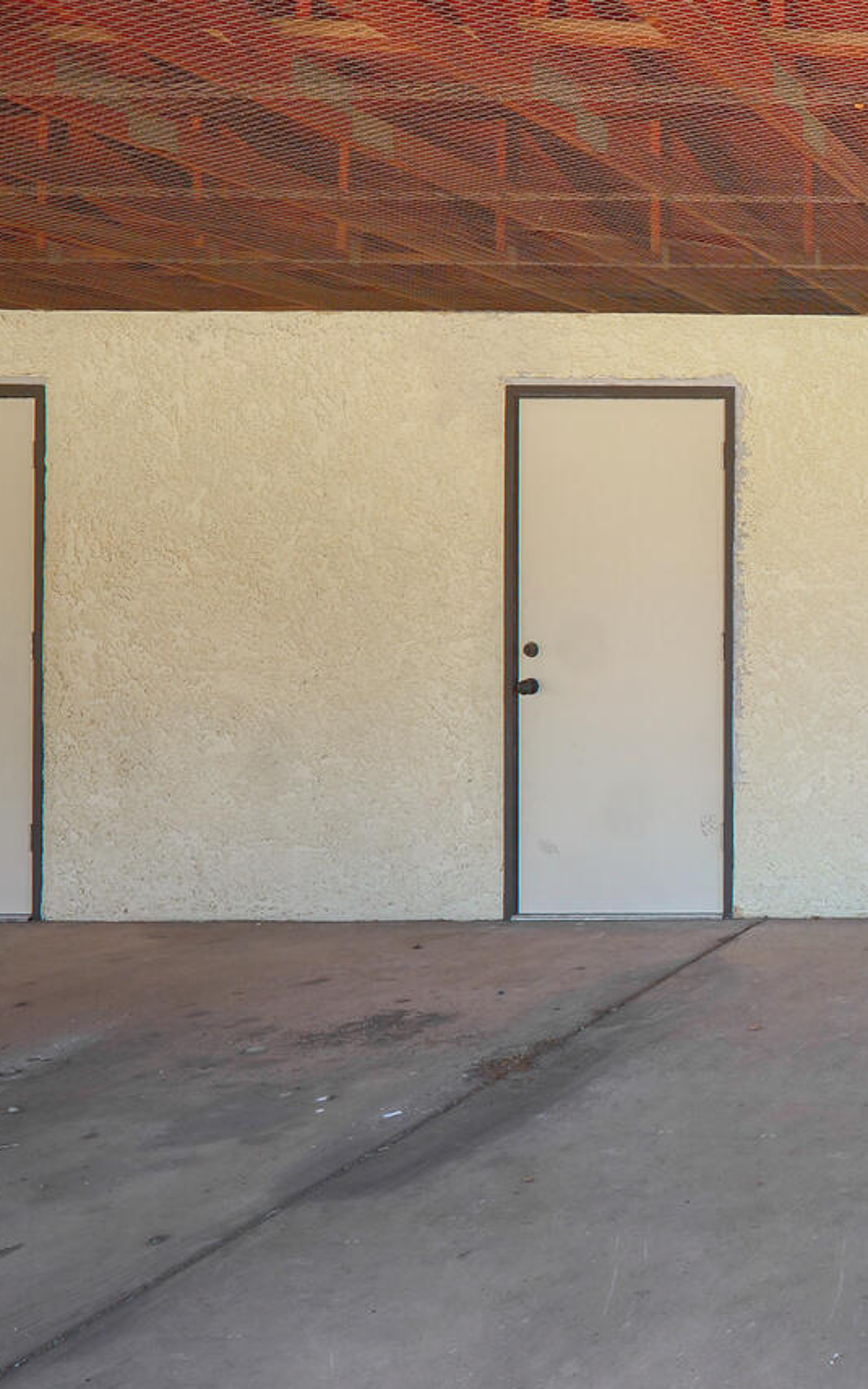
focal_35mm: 30
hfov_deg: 25.6
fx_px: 1135
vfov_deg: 62.8
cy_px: 652
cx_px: 1410
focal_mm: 14
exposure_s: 1/30
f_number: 8
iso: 250
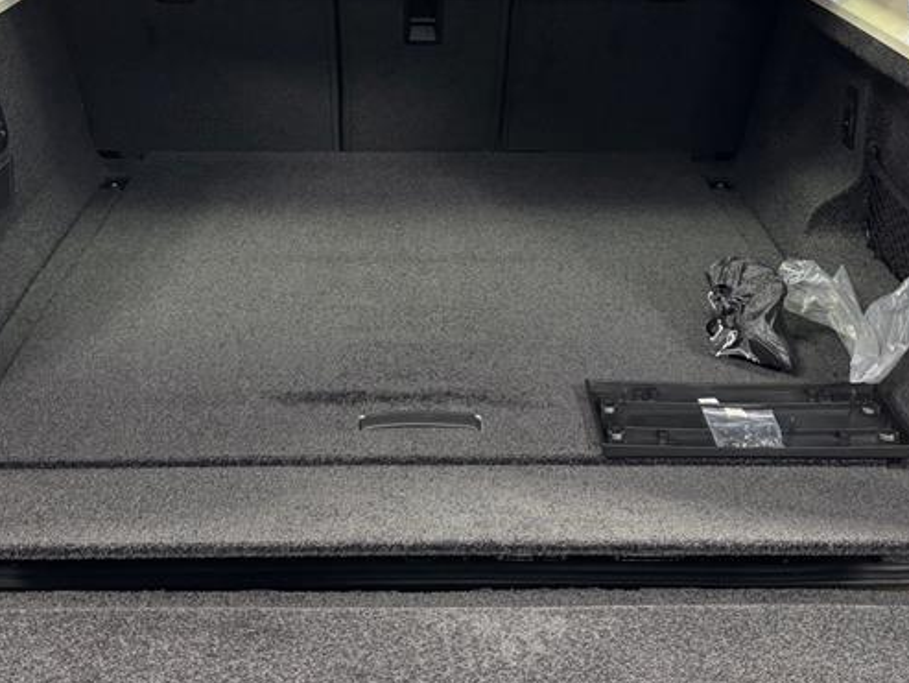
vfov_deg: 26.8
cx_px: 435
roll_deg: -0.6
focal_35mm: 54
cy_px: 192
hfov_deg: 35.5
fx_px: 1418
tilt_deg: -15.6
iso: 160
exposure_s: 1/60
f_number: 1.6
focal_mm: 5.96
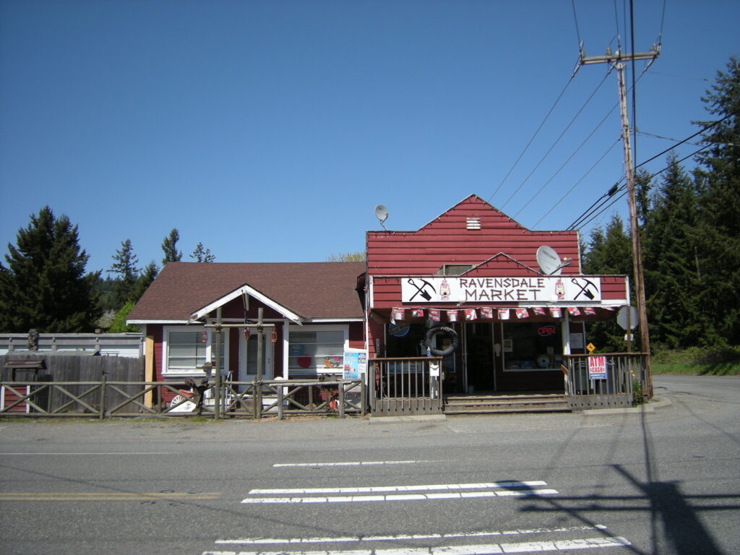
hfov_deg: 63.4
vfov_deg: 49.7
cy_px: 278
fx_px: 599
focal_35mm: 28
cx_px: 370
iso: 64
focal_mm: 4.7
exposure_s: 1/312
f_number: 5.6
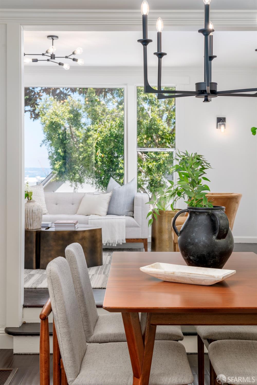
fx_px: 557
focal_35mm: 52
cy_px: 192
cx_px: 128
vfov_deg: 38.2
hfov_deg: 26.0
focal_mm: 52
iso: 200
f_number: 9
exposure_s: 1/250
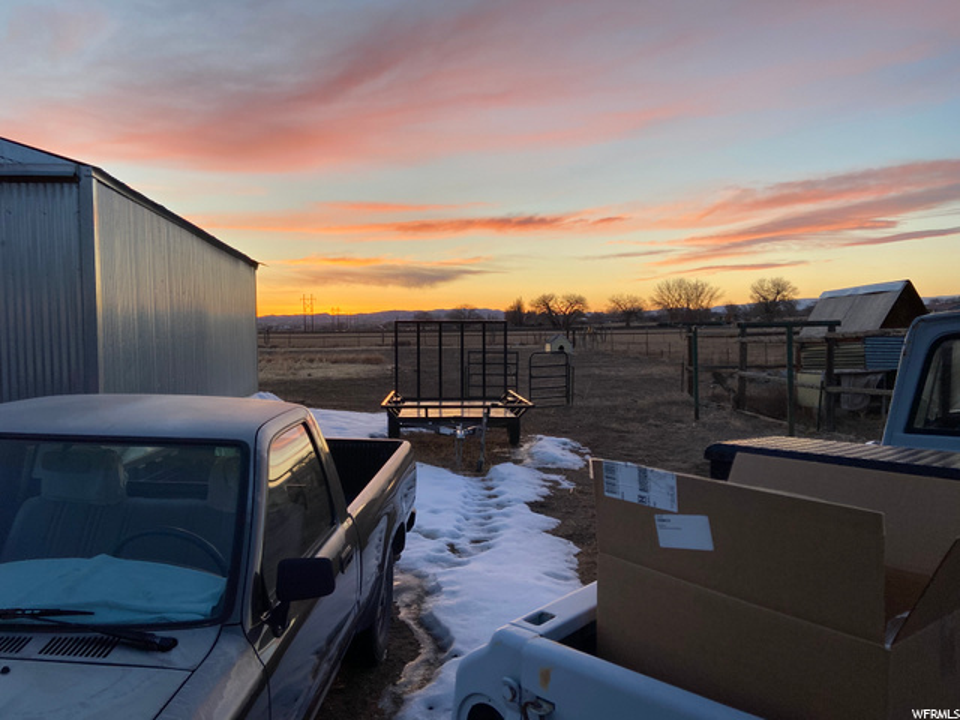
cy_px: 360
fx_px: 721
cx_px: 480
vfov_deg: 53.1
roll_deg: +0.8
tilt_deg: -2.1
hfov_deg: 67.3
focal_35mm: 26
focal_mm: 4.25
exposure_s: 1/121
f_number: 1.8
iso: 40
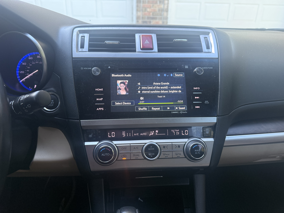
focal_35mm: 24
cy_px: 106
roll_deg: -1.3
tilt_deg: -21.2
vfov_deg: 56.8
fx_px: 197
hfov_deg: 71.6
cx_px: 142
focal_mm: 6.76
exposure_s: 1/62
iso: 200
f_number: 1.78
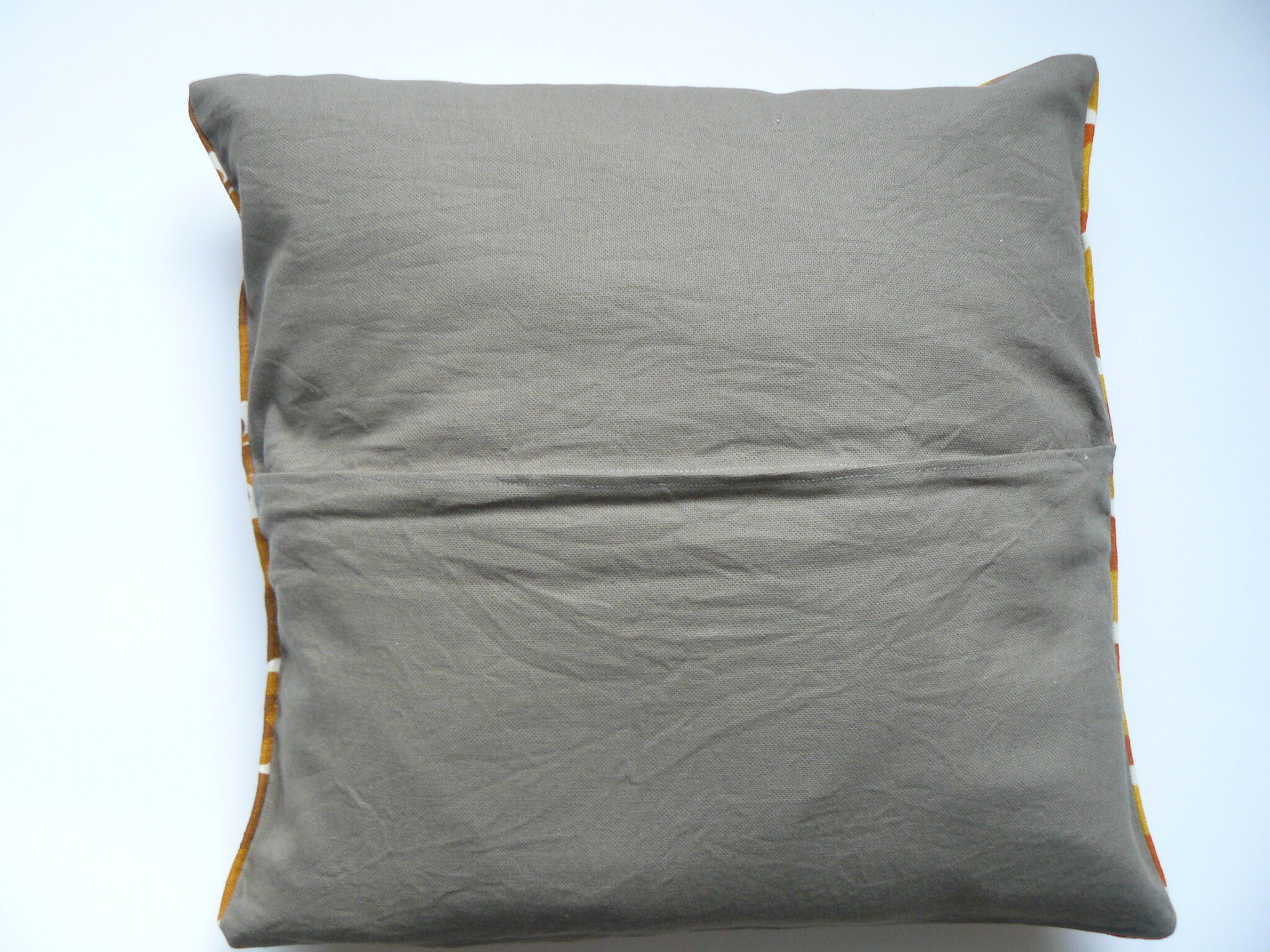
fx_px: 1321
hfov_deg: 51.4
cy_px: 476
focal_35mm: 36
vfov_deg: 39.7
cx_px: 635
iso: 200
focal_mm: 6
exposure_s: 1/25
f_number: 2.8
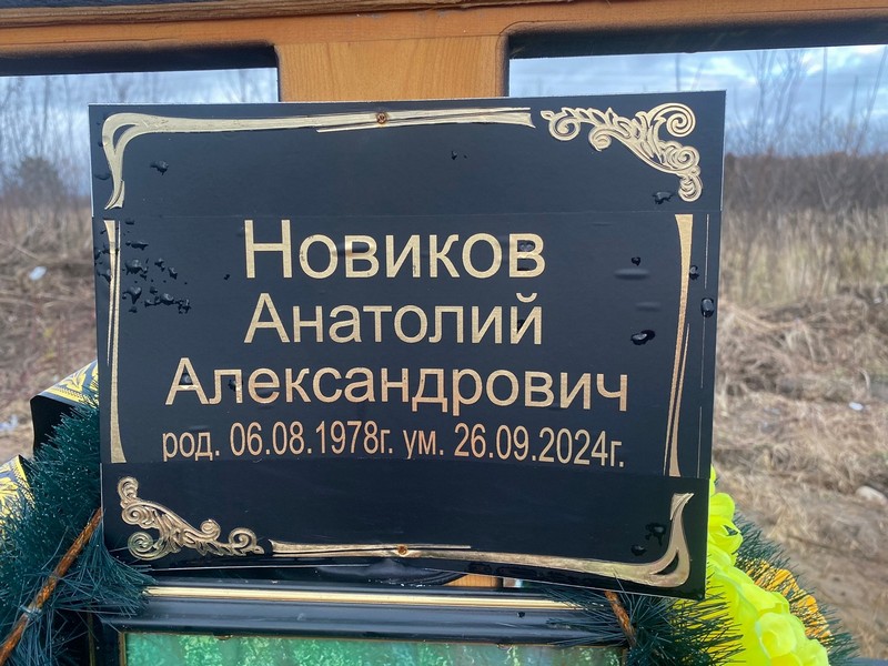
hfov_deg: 67.3
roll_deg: +0.9
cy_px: 333
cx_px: 444
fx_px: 667
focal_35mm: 26
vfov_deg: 53.1
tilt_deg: -12.3
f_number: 1.8
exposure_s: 1/121
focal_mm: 4.25
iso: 100
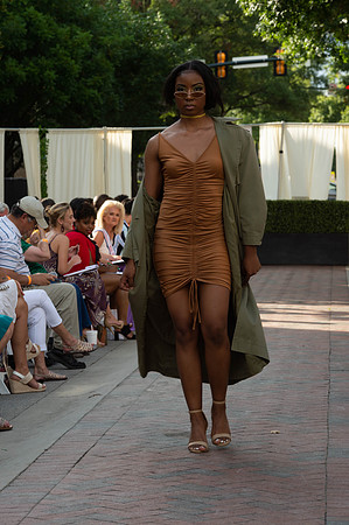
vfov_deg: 15.2
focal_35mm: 135
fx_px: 1968
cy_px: 262
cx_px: 174
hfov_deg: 10.1
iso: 400
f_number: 10
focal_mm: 135
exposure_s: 1/160
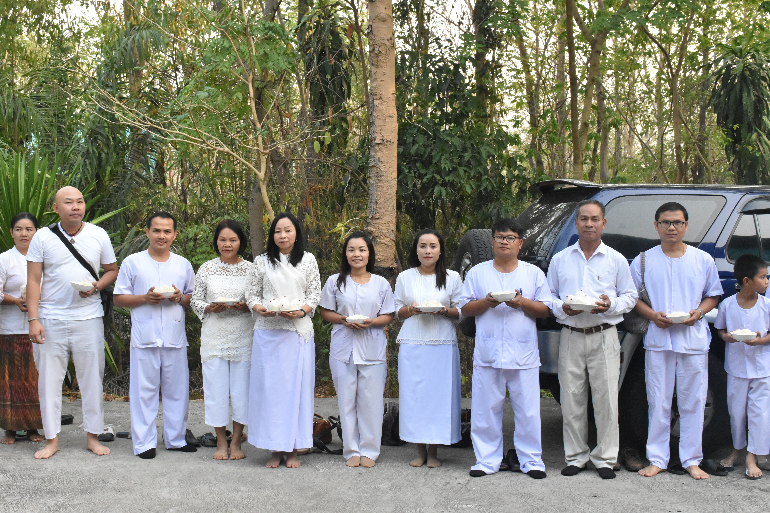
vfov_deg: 28.1
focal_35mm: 48
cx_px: 385
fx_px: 1027
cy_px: 256
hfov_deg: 41.1
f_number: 10
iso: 2500
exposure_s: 1/400
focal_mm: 32
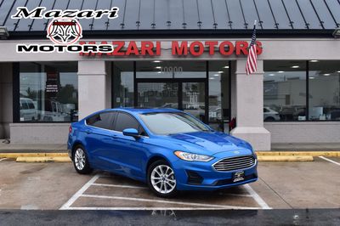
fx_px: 410
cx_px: 170
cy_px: 113
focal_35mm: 44
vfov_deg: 30.8
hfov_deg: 45.0
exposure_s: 1/200
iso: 400
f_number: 10
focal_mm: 29
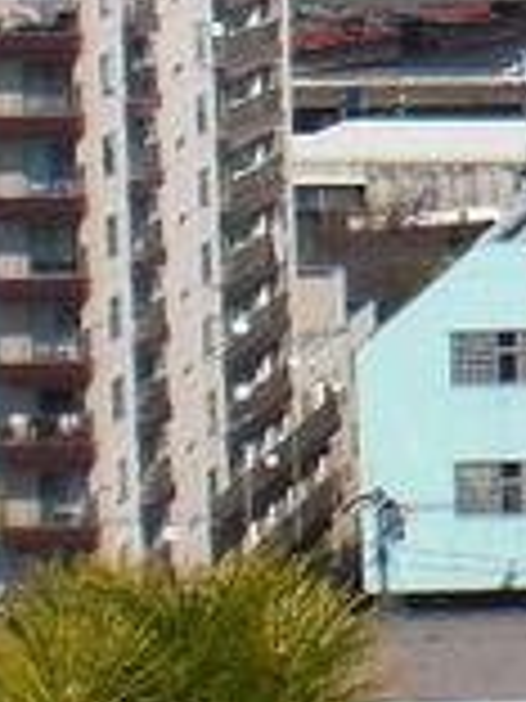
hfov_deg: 6.6
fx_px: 3951
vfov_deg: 9.9
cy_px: -333
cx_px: 1785
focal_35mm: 195
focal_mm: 6.3
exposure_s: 1/500
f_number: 5.6
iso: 64
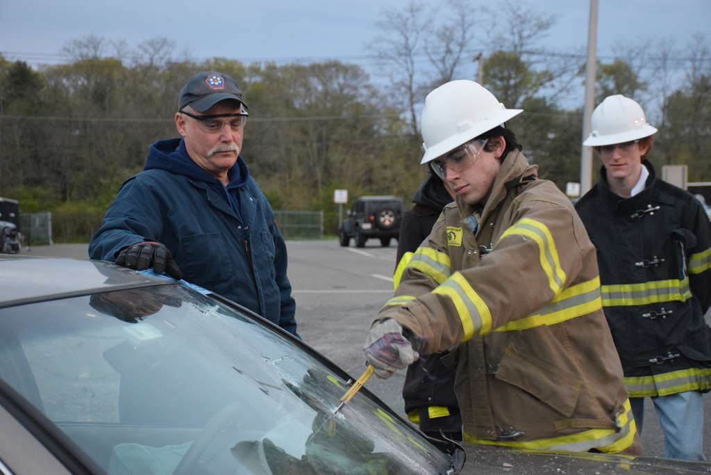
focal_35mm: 68
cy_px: 238
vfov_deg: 20.2
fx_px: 1333
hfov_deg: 29.9
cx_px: 356
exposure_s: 1/60
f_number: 4.5
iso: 2500
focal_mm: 45
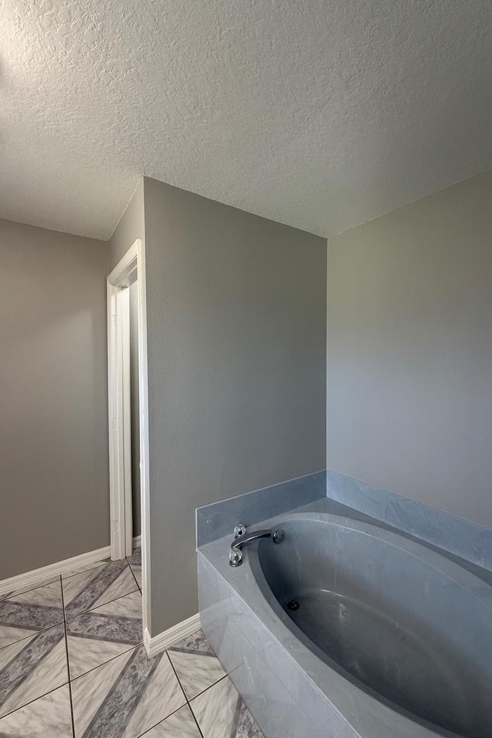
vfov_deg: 100.4
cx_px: 264
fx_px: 307
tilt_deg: -1.5
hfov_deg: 77.2
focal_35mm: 15
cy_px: 371
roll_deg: +0.1
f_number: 2.2
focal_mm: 2.22
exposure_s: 1/120
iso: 200
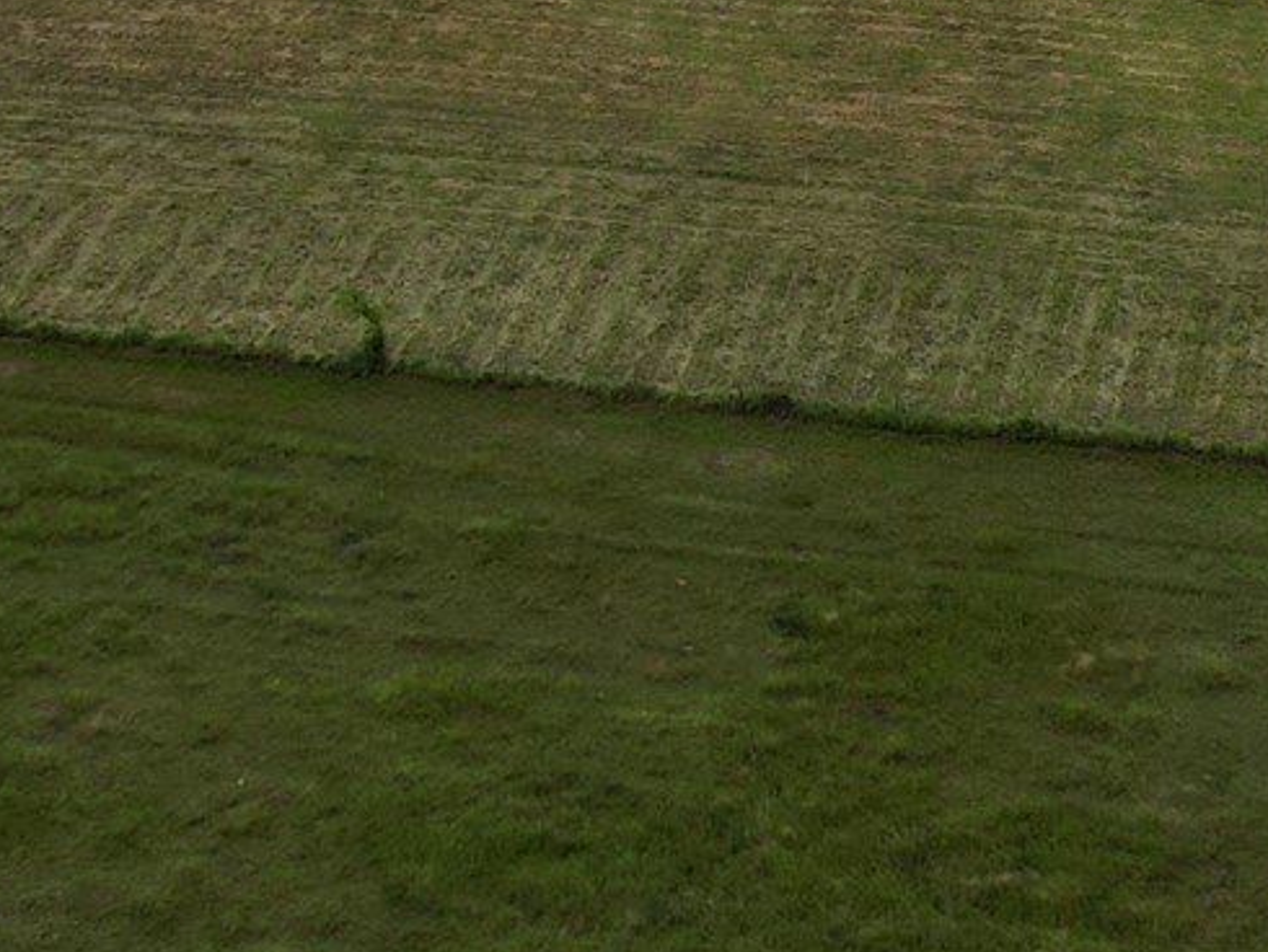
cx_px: 1007
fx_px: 3445
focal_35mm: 94
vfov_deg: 13.9
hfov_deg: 20.6
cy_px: -779
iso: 120
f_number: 1.7
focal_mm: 6.72
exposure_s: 1/800
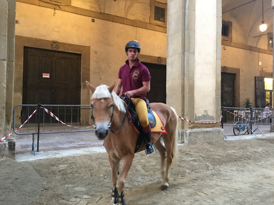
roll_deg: -0.9
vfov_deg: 48.2
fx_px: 230
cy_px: 102
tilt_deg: +1.8
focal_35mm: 29
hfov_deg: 61.7
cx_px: 137
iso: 125
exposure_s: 1/8
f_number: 2.2
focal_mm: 4.15
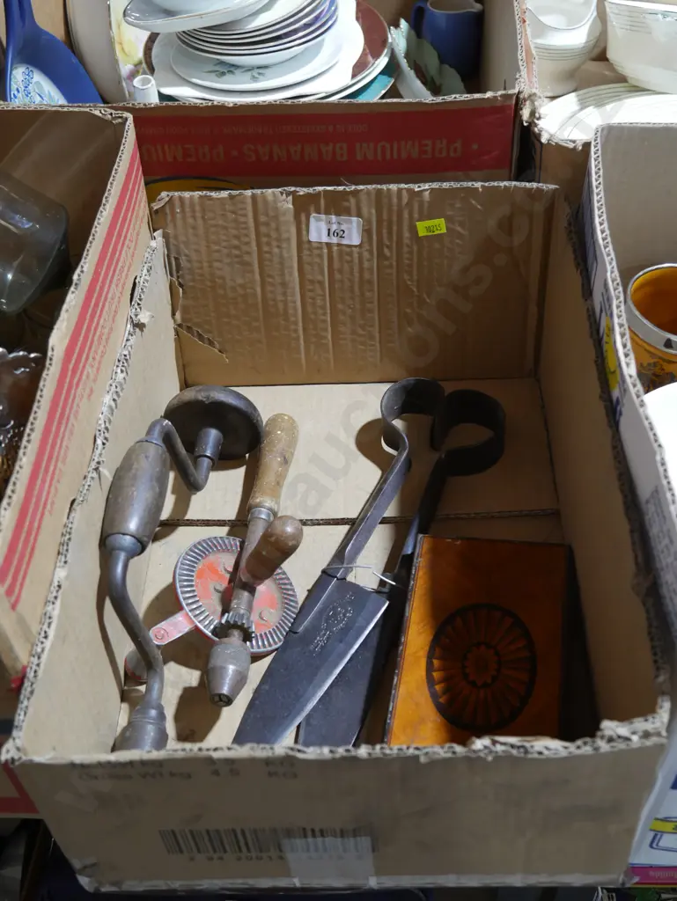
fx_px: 1042
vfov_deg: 46.8
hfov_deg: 36.0
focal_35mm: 40
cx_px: 338
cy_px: 450
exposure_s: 1/60
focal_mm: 20
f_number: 4.5
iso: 800
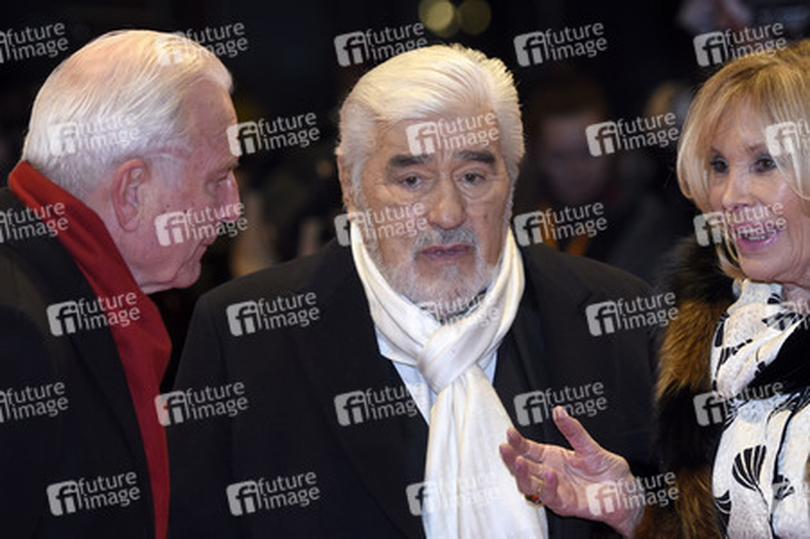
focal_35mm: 195
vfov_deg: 7.0
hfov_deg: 10.6
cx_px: 405
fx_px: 4384
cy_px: 270
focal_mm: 130
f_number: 3.2
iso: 640
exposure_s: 1/400
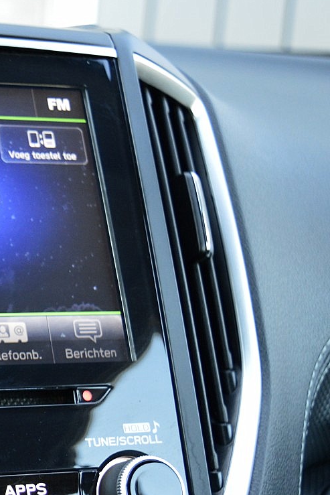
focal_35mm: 79
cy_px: 326
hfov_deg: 15.8
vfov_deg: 25.5
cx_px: -176
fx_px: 1086
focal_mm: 24
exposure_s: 1/60
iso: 800
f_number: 4
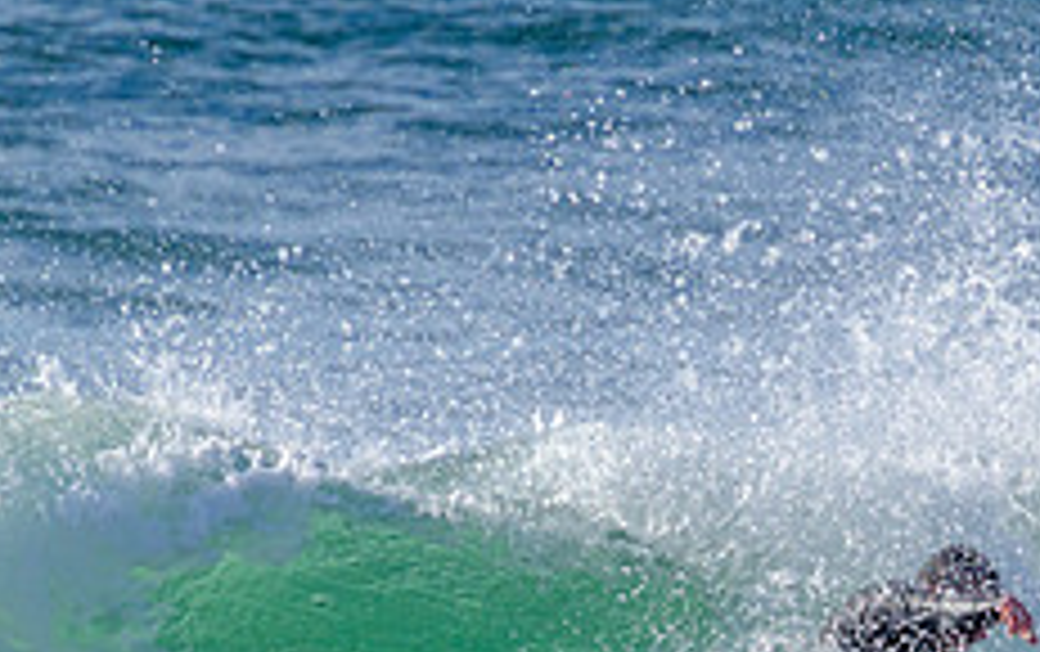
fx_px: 58033
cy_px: 753
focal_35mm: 2045
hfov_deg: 1.0
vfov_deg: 0.6
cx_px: 995
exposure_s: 1/2000
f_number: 11
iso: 800
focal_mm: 800
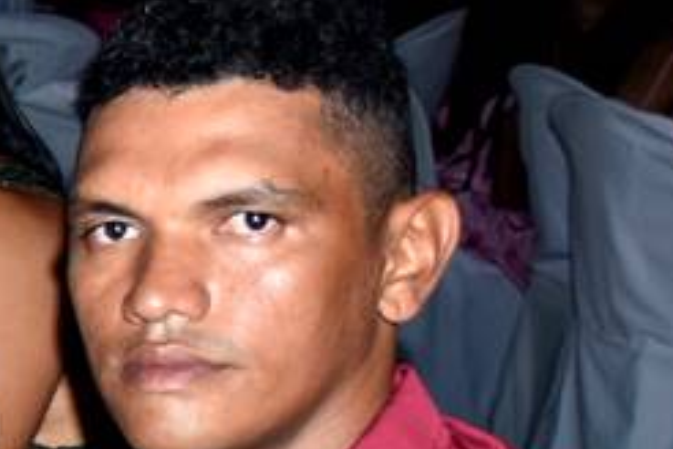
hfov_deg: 10.9
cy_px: 611
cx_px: -927
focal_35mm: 161
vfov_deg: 8.4
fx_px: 3010
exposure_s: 1/80
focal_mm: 22
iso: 500
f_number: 3.5
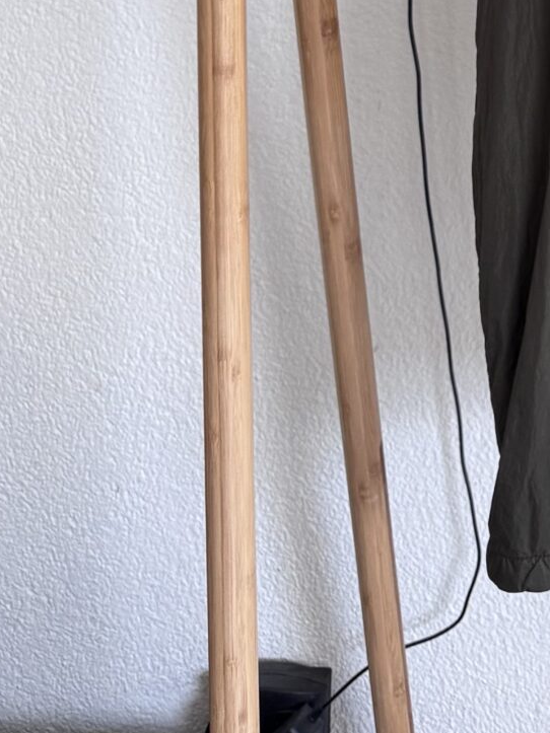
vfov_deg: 20.2
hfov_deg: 15.3
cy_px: -331
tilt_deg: -4.4
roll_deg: +1.0
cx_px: 948
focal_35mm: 85
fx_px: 1801
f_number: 1.78
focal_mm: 6.76
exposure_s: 1/121
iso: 160
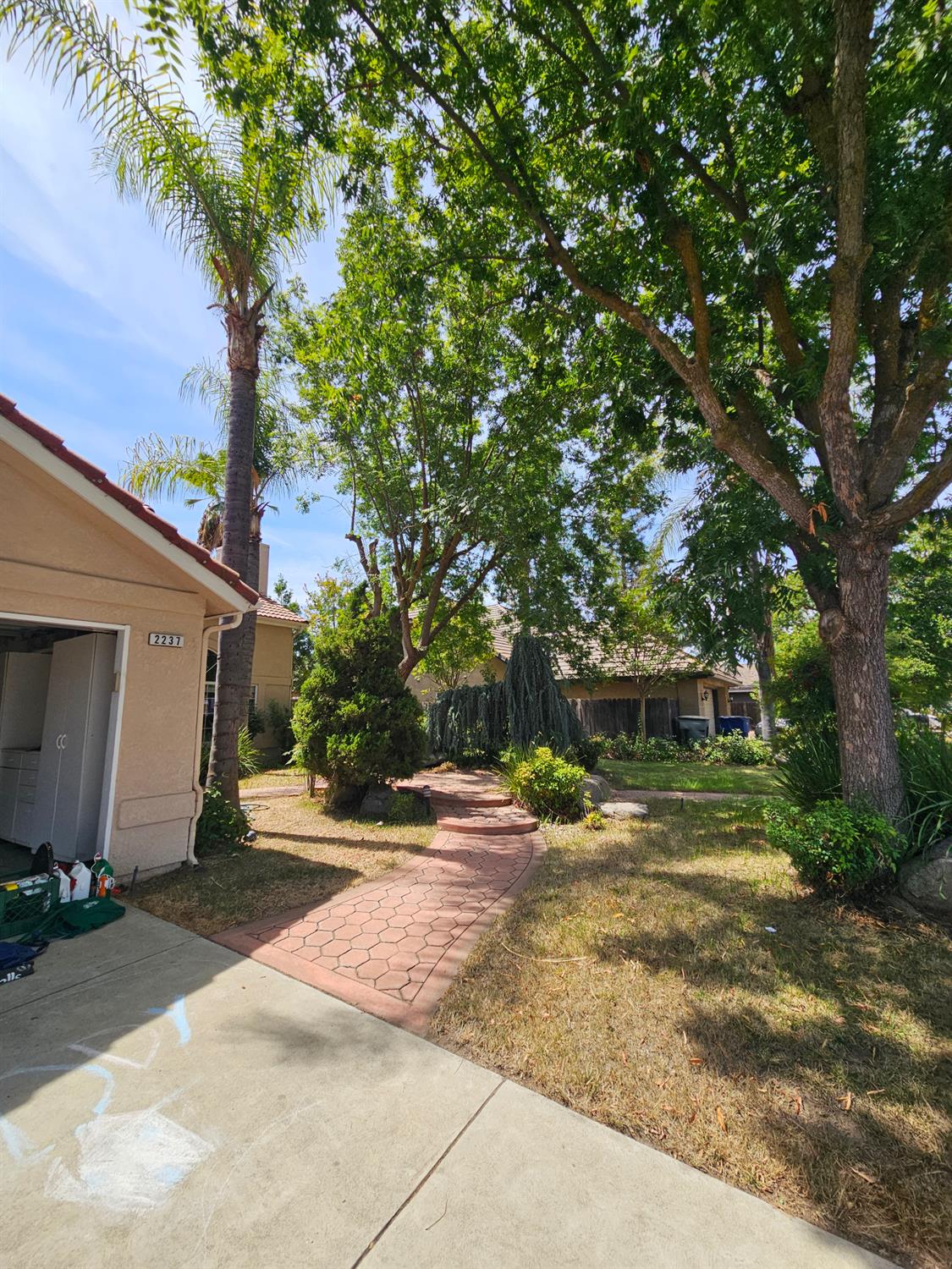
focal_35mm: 13
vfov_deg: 106.2
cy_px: 634
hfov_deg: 89.9
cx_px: 476
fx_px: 477
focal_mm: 2.2
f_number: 2.2
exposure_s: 1/1584
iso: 50
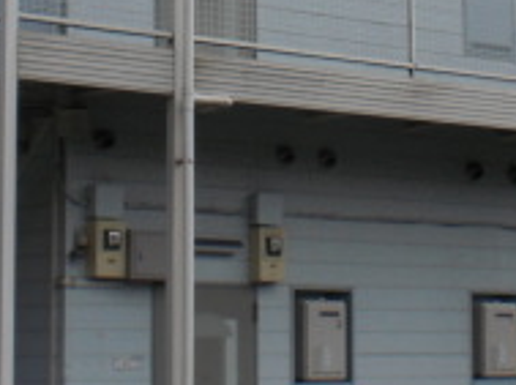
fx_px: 1919
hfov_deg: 15.2
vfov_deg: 11.4
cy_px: 49
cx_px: 415
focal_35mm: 129
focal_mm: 6.3
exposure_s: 1/320
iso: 64
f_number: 5.6
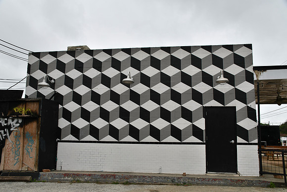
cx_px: 144
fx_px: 263
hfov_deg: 57.2
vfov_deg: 40.0
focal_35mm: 33
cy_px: 96
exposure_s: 1/250
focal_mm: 22
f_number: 8
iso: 100
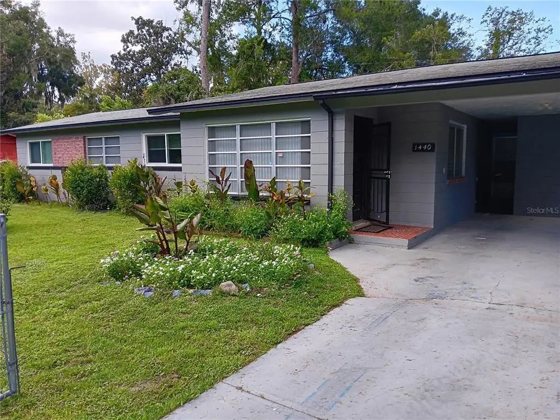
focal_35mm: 26
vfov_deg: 53.1
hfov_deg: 67.3
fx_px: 421
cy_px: 210
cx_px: 280
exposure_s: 1/200
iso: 20
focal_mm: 3.98
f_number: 1.8
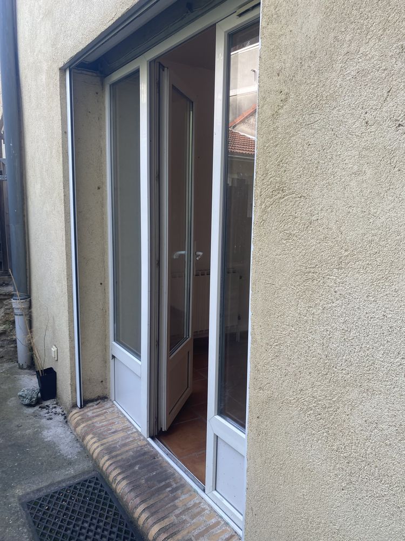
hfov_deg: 53.1
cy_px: 270
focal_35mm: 26
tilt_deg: -9.1
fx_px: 406
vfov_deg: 67.3
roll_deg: -0.8
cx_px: 202
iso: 32
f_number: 1.8
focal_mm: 4.25
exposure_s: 1/334
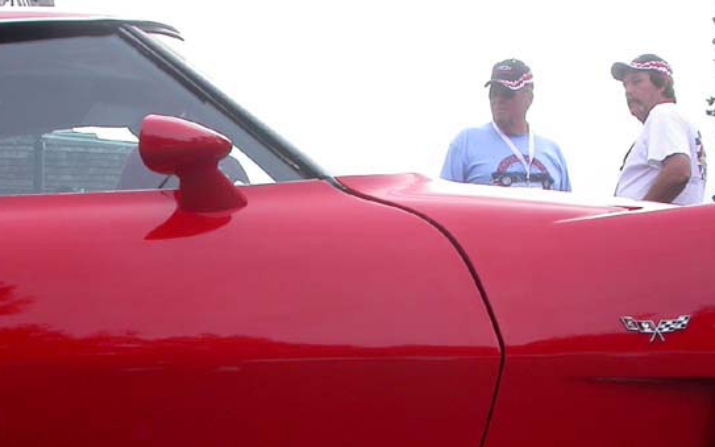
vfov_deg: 16.9
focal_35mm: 76
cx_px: 342
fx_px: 1480
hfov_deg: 27.1
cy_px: 418
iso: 100
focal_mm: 7.85
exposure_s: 1/161
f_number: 6
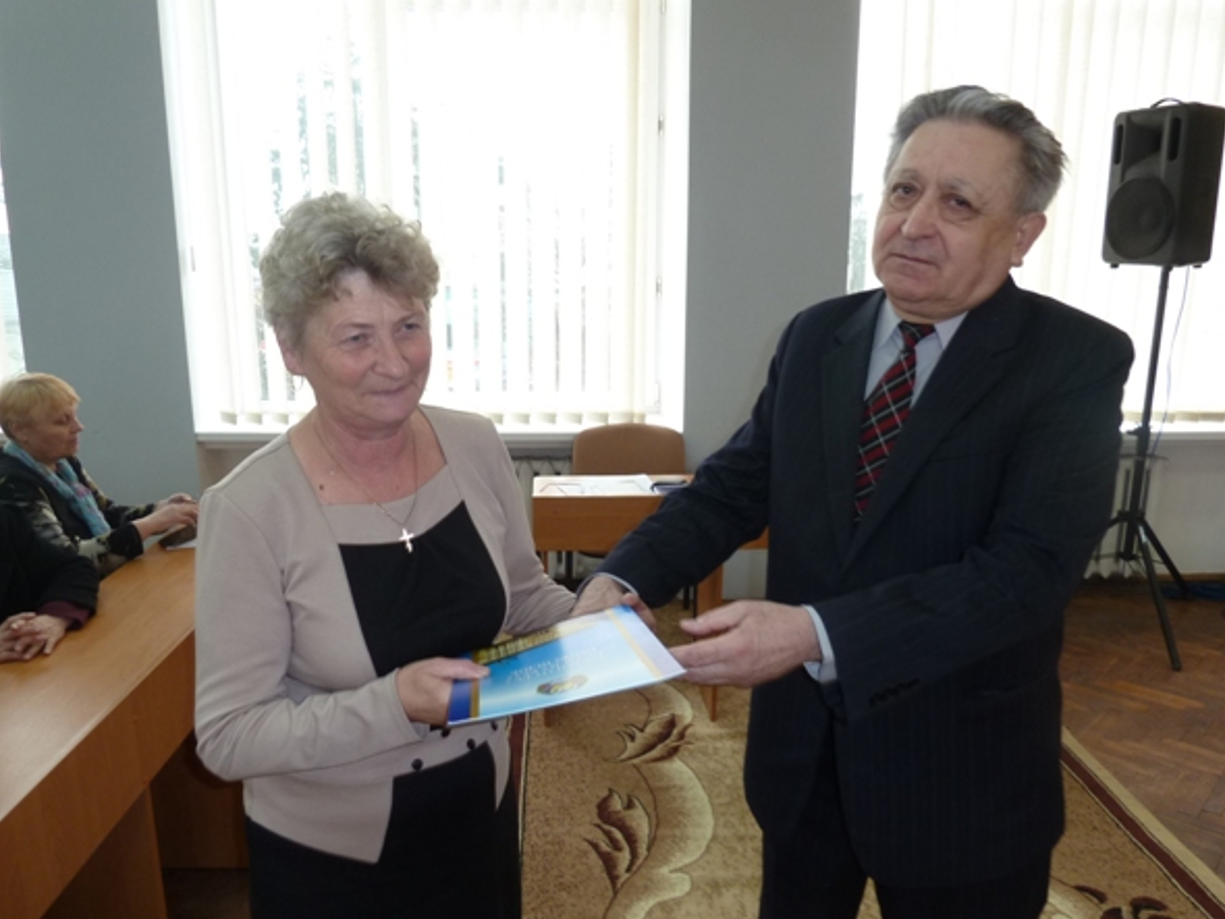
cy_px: 466
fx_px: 920
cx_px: 604
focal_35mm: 26
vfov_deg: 53.1
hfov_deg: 67.3
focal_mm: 4.1
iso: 125
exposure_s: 1/30
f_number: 3.3
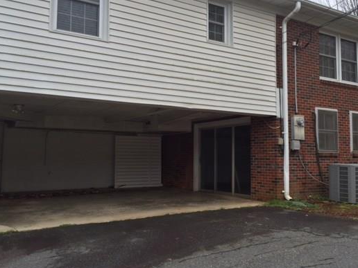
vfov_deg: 39.6
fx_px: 372
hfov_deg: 51.3
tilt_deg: +5.0
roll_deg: -0.8
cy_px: 121
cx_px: 197
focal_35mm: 36
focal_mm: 4.15
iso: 32
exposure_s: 1/304
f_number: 2.2
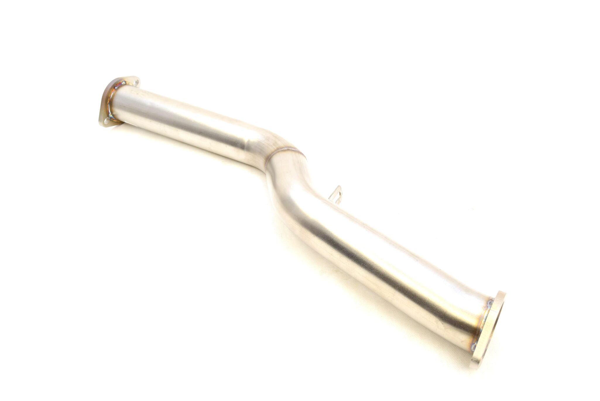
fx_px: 550
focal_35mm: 33
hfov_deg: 57.2
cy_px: 200
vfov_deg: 40.0
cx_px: 300
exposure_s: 1/125
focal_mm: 22
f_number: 5.6
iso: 400
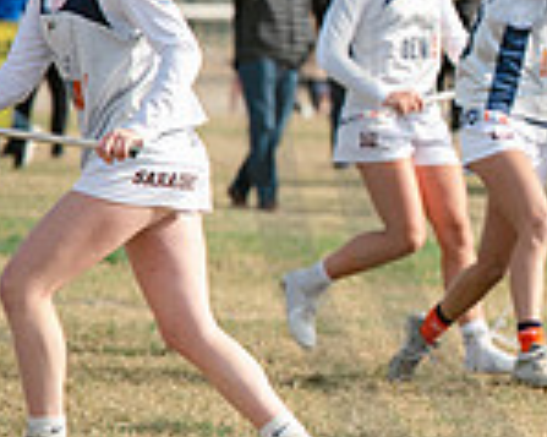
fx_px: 11859
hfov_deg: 2.6
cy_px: 75
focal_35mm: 733
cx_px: 892
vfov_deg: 2.1
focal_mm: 200
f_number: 5
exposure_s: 1/1600
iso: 250
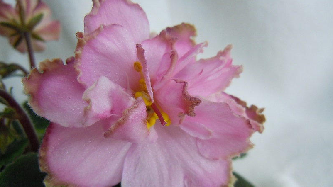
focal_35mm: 33
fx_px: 291
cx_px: 166
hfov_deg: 59.5
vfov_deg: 35.5
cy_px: 109
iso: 320
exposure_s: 1/125
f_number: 3.5
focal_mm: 5.4
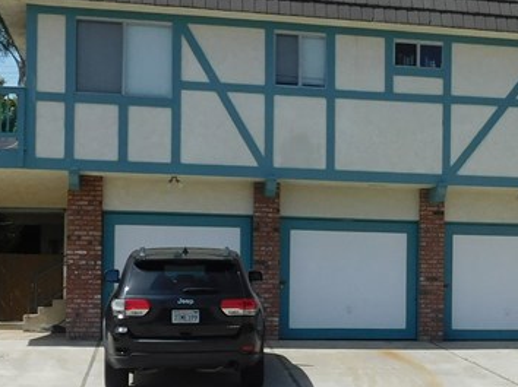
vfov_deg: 18.1
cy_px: 295
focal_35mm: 81
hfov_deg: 23.1
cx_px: 530
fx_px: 1211
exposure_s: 1/640
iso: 125
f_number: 6.4
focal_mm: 4.9
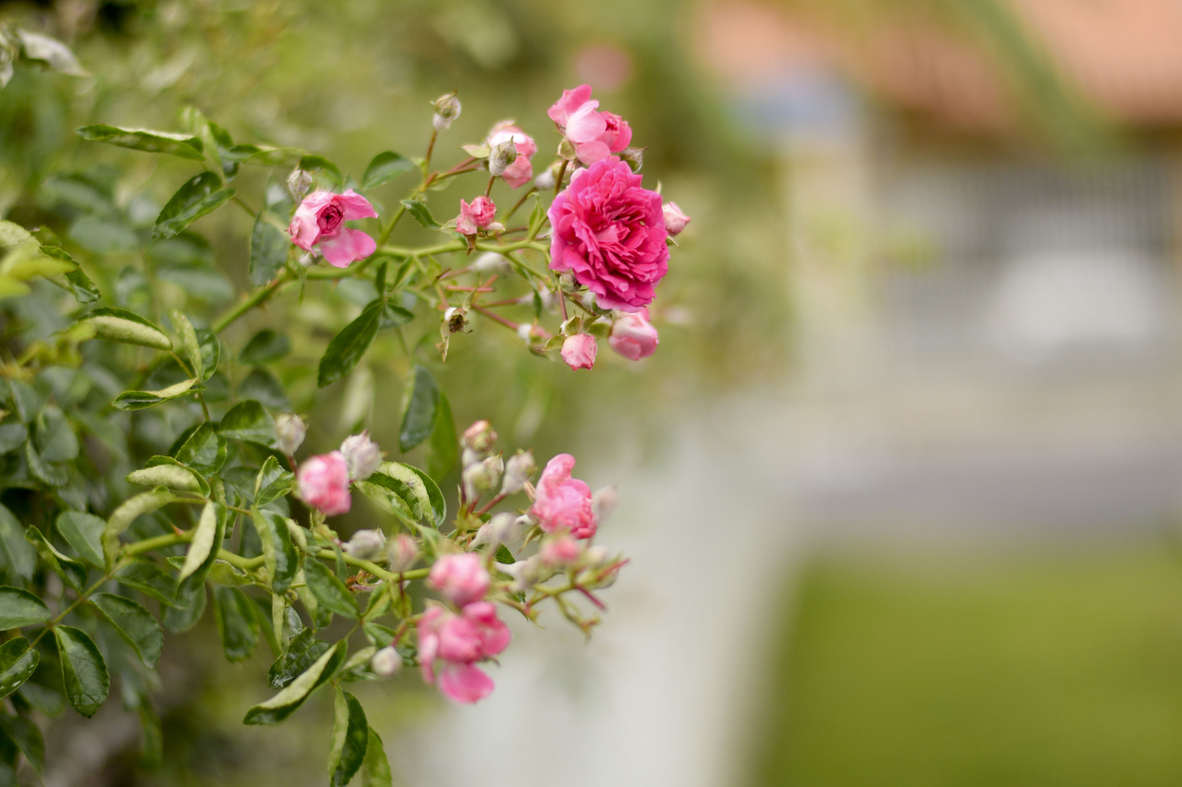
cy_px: 356
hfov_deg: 23.9
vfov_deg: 16.1
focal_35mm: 85
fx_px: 2790
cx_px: 567
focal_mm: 50
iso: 100
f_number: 2
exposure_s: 1/1600
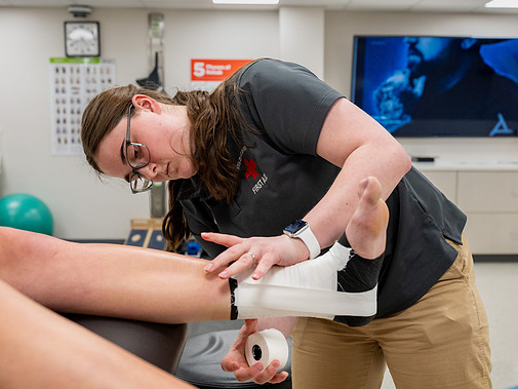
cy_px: 197
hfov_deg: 44.8
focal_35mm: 42
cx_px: 274
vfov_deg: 34.4
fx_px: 629
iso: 1600
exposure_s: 1/400
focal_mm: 38
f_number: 4.5
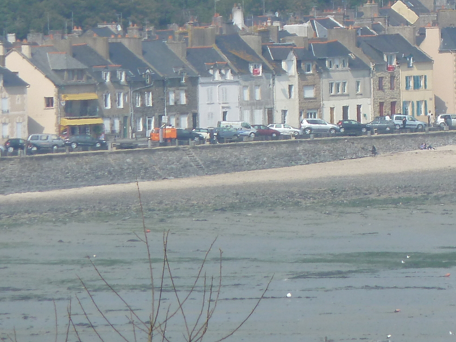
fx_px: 10012
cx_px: 412
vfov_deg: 2.0
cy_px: 20
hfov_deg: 2.6
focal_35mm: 760
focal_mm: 49.2
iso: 80
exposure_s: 1/400
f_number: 5.6
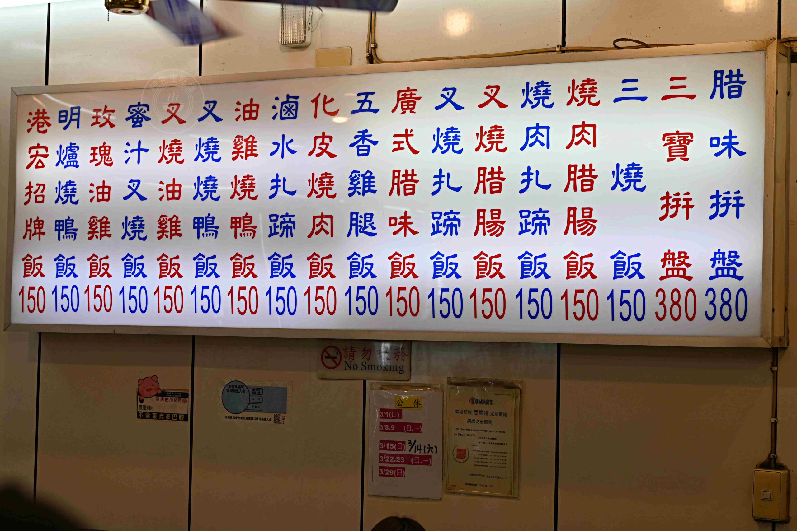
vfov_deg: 18.2
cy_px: 266
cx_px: 398
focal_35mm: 75
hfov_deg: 27.0
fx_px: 1660
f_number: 3.2
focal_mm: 50
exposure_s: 1/200
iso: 100
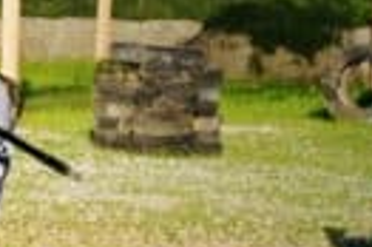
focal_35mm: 266
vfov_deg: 5.2
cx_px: -1042
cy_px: 78
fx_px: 2745
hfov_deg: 6.5
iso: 100
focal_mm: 34
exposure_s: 1/125
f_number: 9
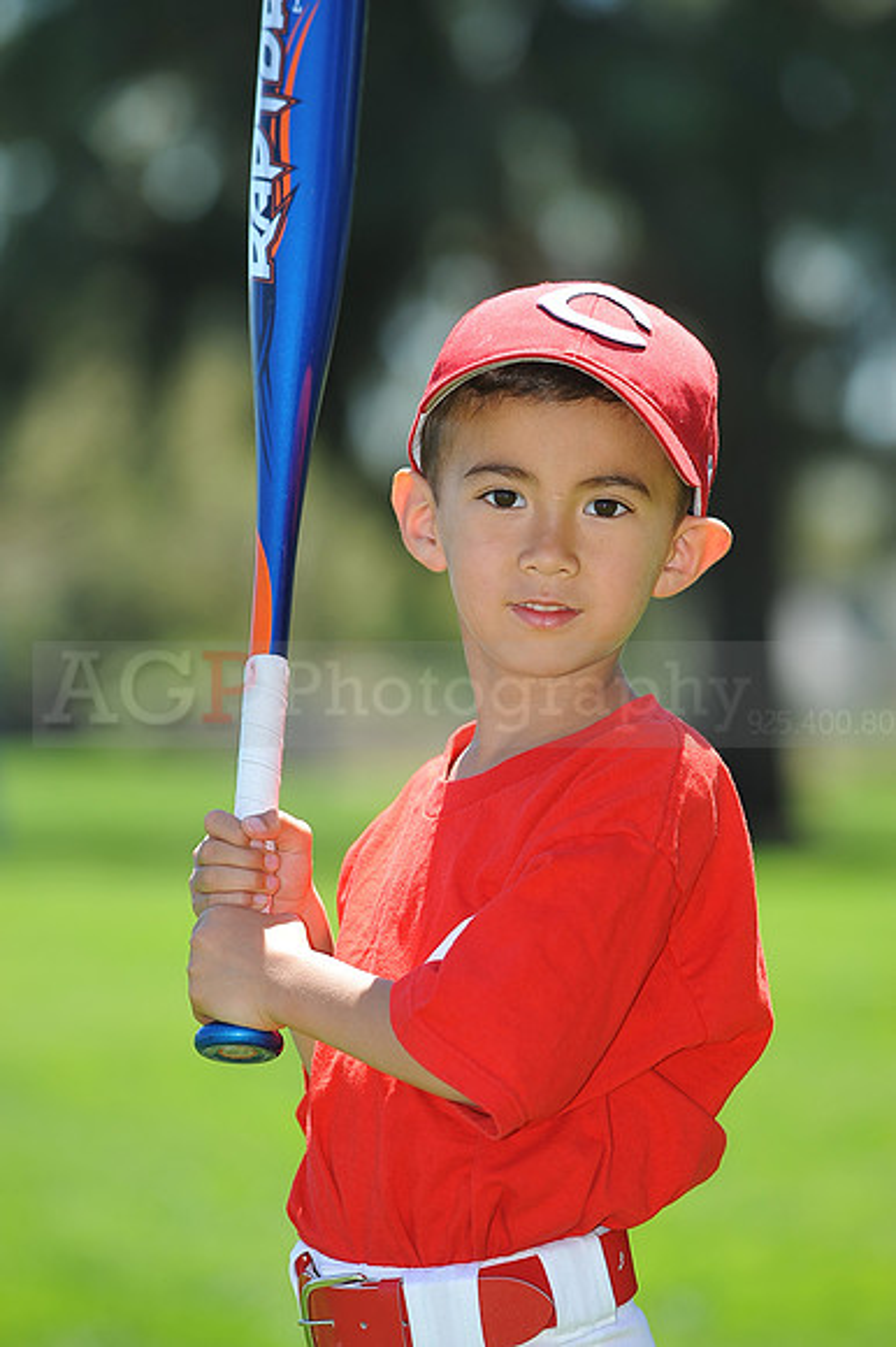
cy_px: 674
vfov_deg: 10.3
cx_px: 448
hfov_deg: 6.9
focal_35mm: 200
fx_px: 7475
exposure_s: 1/320
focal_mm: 200
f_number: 5.6
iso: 200
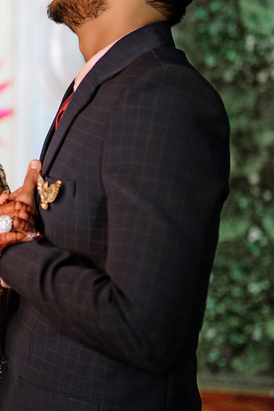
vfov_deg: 24.7
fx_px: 936
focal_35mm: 82
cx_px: -1
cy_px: 158
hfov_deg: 16.3
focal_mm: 35
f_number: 1.4
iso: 640
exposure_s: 1/400
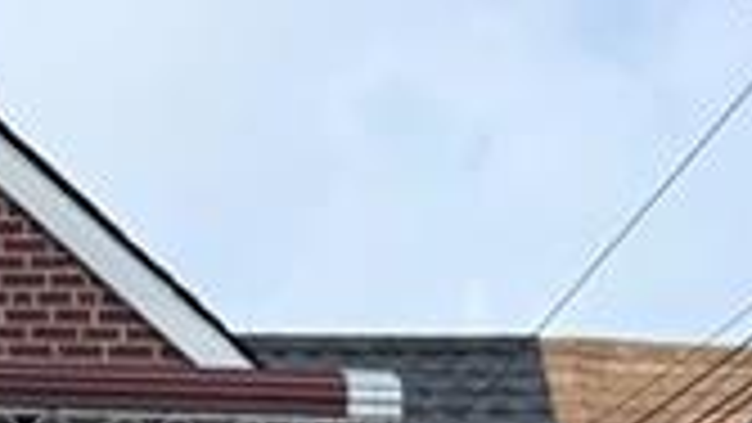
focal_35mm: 120
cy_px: 1575
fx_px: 2393
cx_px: -140
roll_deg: +2.4
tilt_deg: -3.0
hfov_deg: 17.1
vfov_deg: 7.6
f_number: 1.78
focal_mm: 6.76
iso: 100
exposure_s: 1/2611
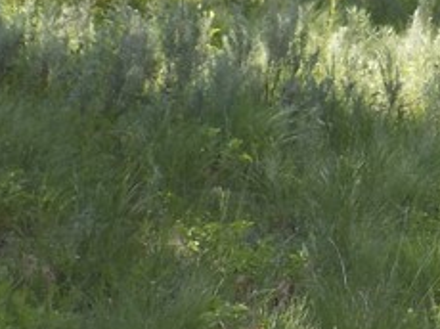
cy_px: 13
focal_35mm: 232
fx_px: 2946
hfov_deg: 8.4
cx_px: 539
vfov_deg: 6.4
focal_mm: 9.3
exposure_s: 1/200
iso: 80
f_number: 3.9
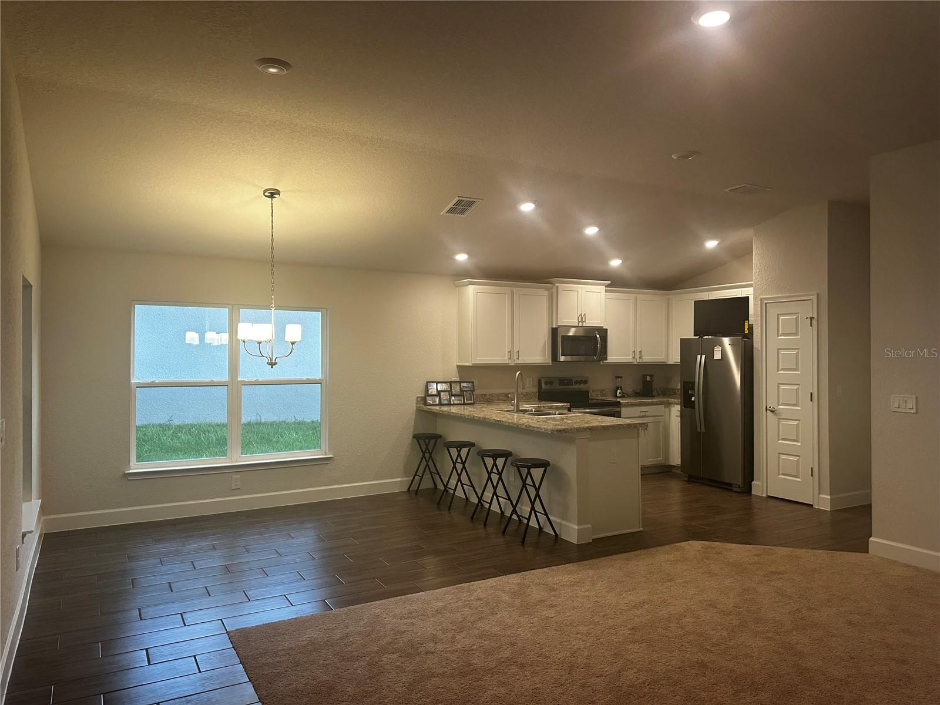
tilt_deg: +1.1
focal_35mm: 24
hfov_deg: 71.6
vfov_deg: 56.8
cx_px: 470
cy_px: 352
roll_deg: -1.2
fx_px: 652
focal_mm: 6.86
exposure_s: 1/120
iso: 160
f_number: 1.78
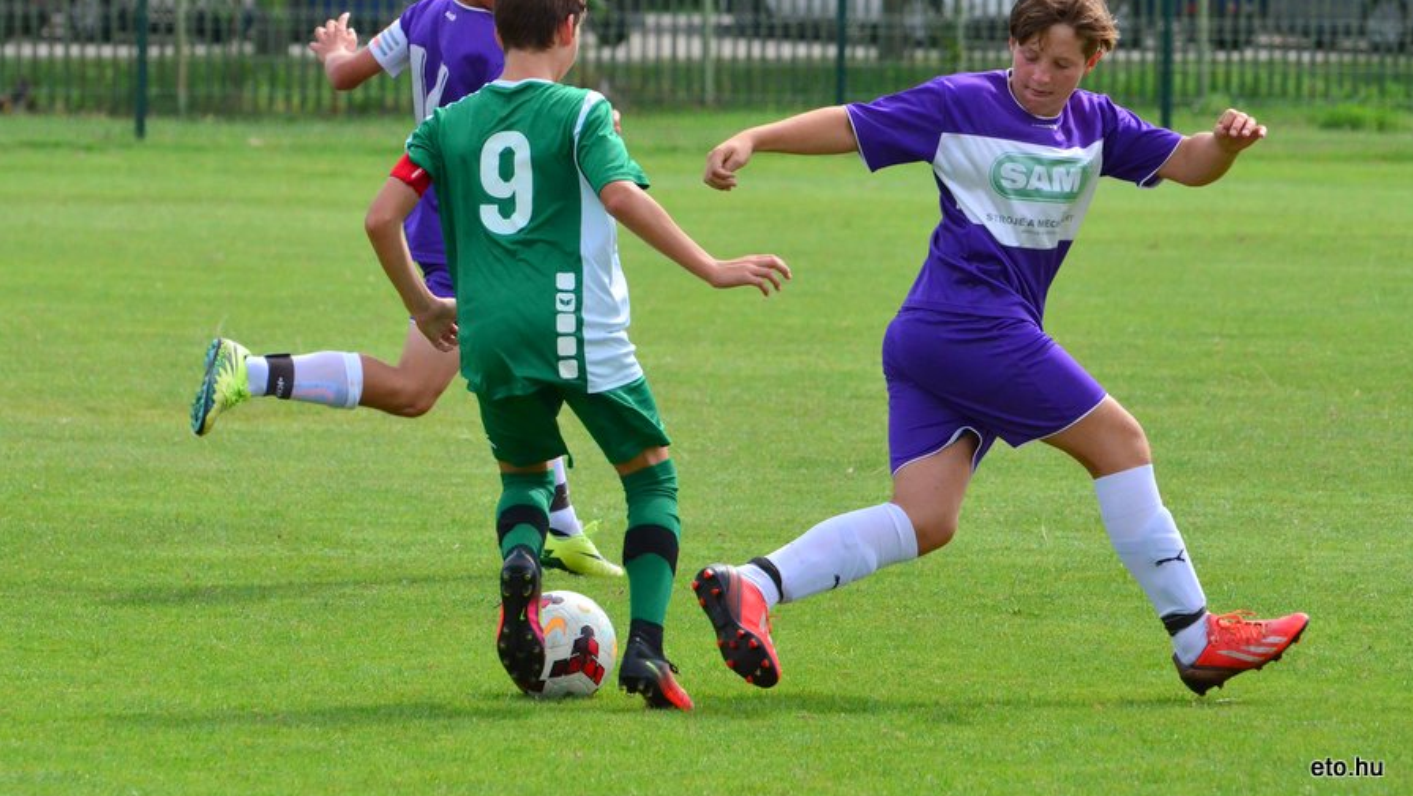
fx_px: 11843
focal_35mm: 316
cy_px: 336
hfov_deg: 6.8
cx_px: 709
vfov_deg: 3.8
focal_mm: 200
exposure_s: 1/4000
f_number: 8
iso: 2500
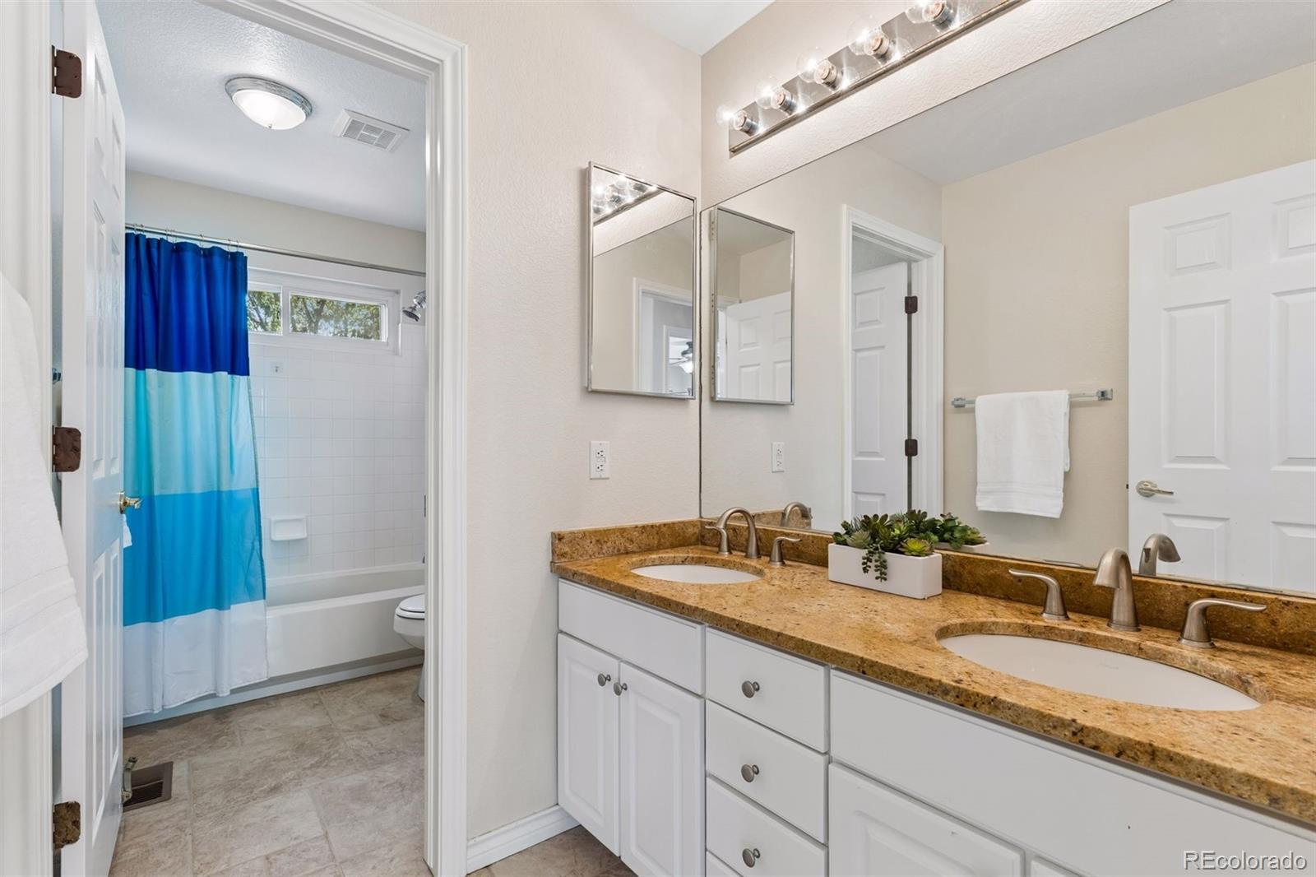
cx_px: 658
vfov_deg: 70.4
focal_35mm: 17
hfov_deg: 93.3
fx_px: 621
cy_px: 438
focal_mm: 17
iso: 400
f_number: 9
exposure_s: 1/15
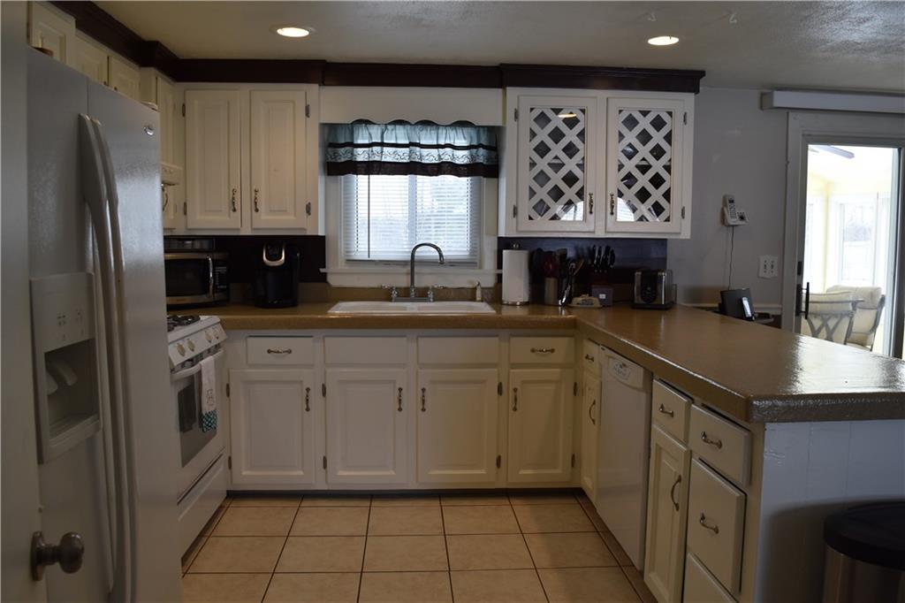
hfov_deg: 67.4
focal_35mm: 27
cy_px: 302
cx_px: 452
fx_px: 678
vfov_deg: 47.9
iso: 400
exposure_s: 1/160
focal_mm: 18
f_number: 6.3
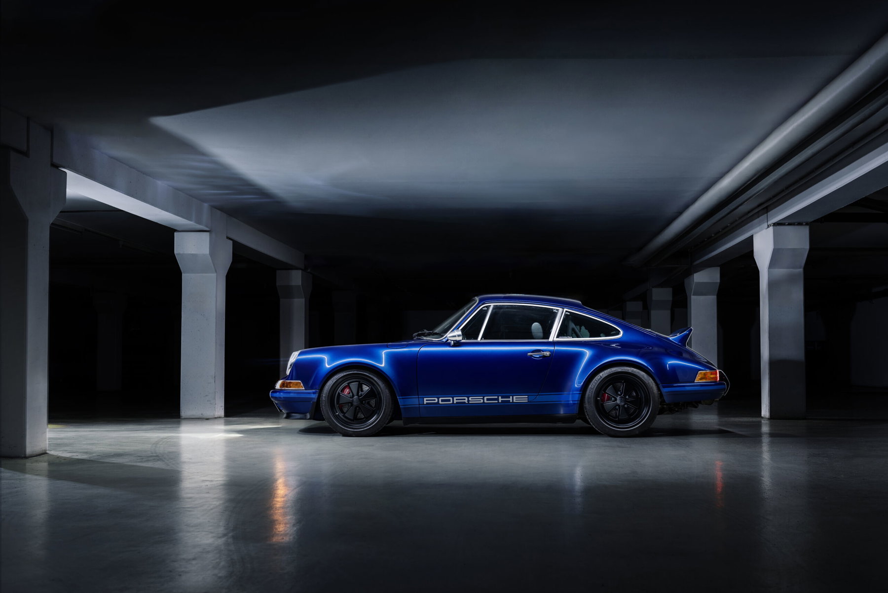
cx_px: 444
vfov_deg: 28.1
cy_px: 296
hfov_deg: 41.1
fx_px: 1185
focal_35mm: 48
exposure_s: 4.5
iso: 100
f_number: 5.6
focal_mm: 48
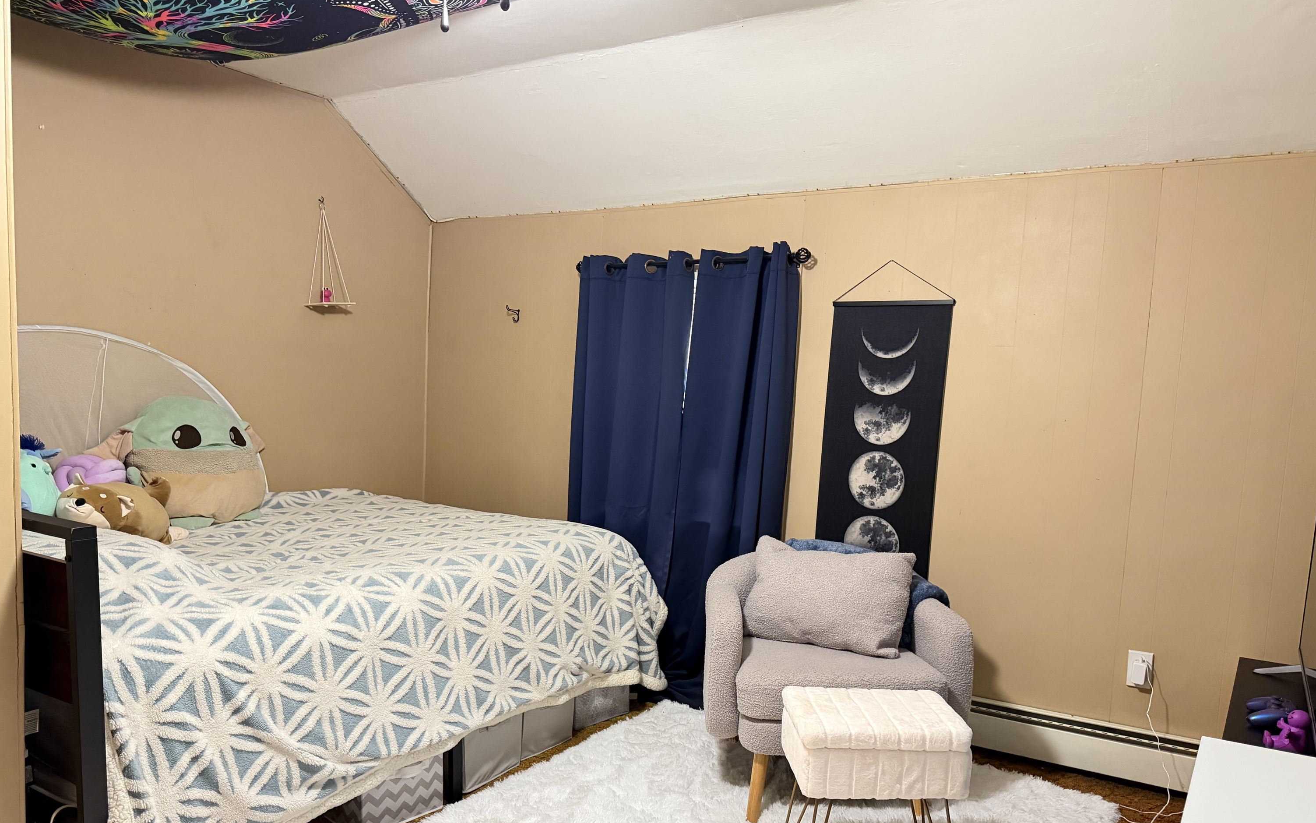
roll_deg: -2.1
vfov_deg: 47.4
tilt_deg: -6.0
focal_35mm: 26
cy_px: 481
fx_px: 933
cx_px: 659
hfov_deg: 70.4
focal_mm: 6.76
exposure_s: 1/30
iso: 1000
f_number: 1.78
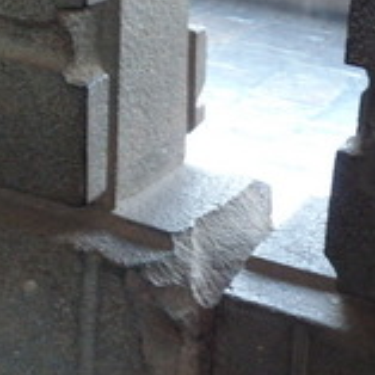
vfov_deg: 21.4
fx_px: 968
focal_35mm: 79
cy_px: 27
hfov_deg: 21.6
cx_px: 311
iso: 640
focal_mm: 5
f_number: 3.9
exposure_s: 1/30
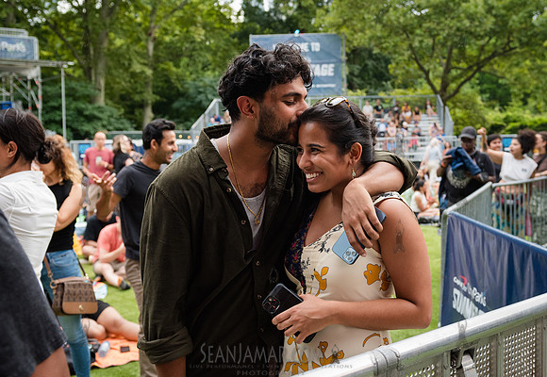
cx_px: 339
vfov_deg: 31.0
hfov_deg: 43.5
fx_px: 681
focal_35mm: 44
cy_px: 169
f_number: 3.5
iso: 1000
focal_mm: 31
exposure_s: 1/320
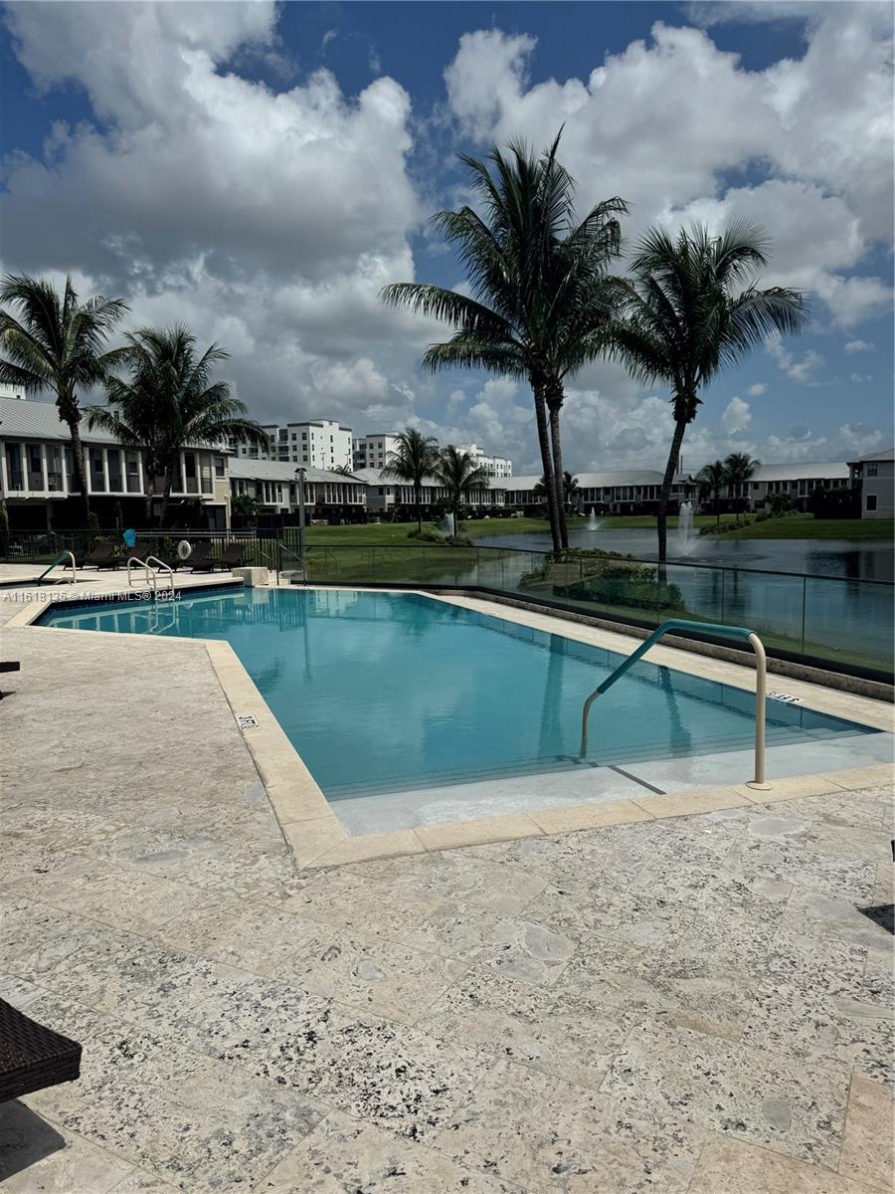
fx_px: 827
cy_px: 597
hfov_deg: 56.8
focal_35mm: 24
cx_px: 448
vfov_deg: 71.6
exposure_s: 1/20000
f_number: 1.78
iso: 80
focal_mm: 6.76
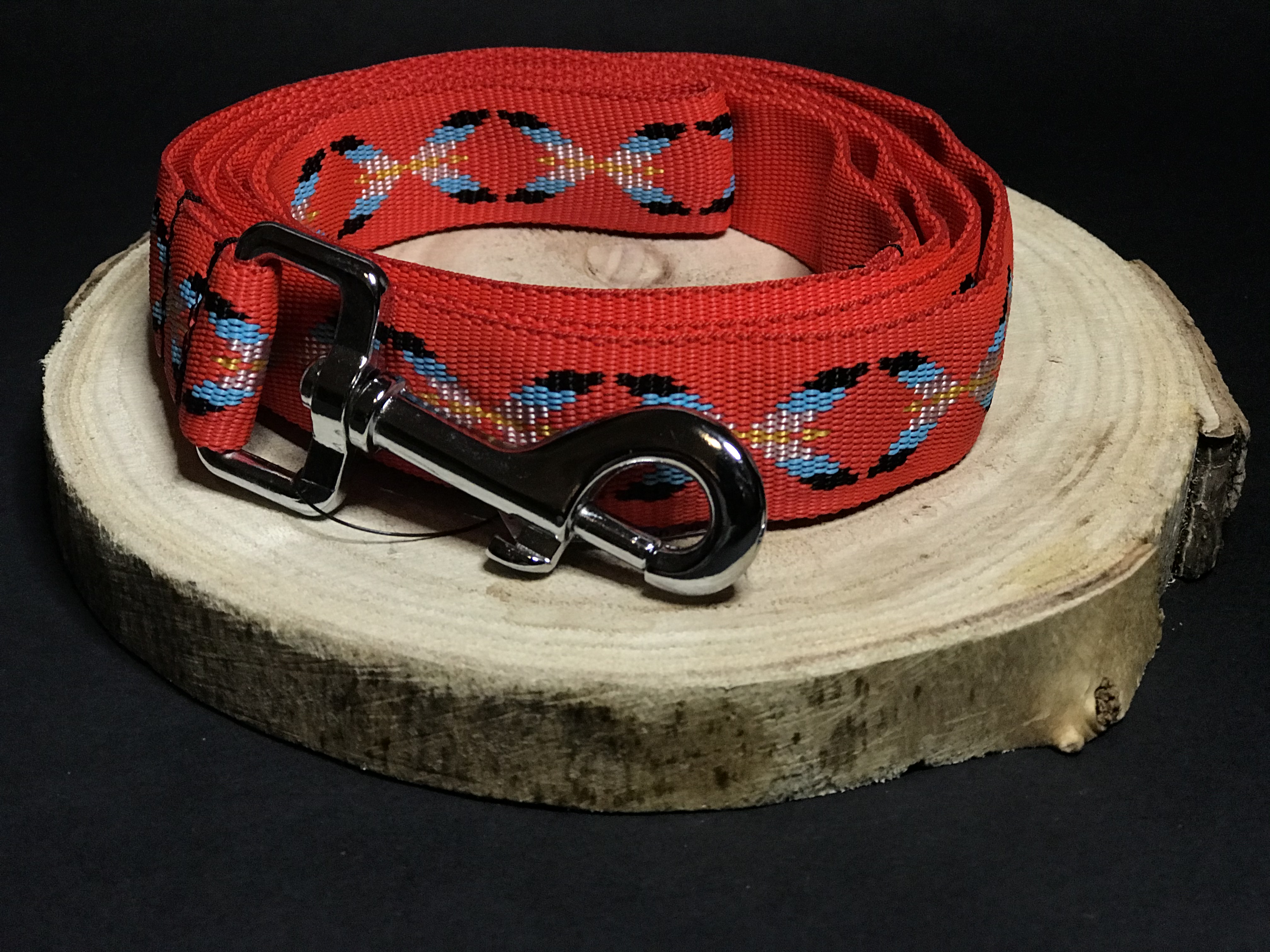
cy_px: 476
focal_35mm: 57
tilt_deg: -30.3
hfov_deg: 33.8
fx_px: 2091
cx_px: 635
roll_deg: +0.8
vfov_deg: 25.7
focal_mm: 6.6
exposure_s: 1/50
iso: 200
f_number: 2.8
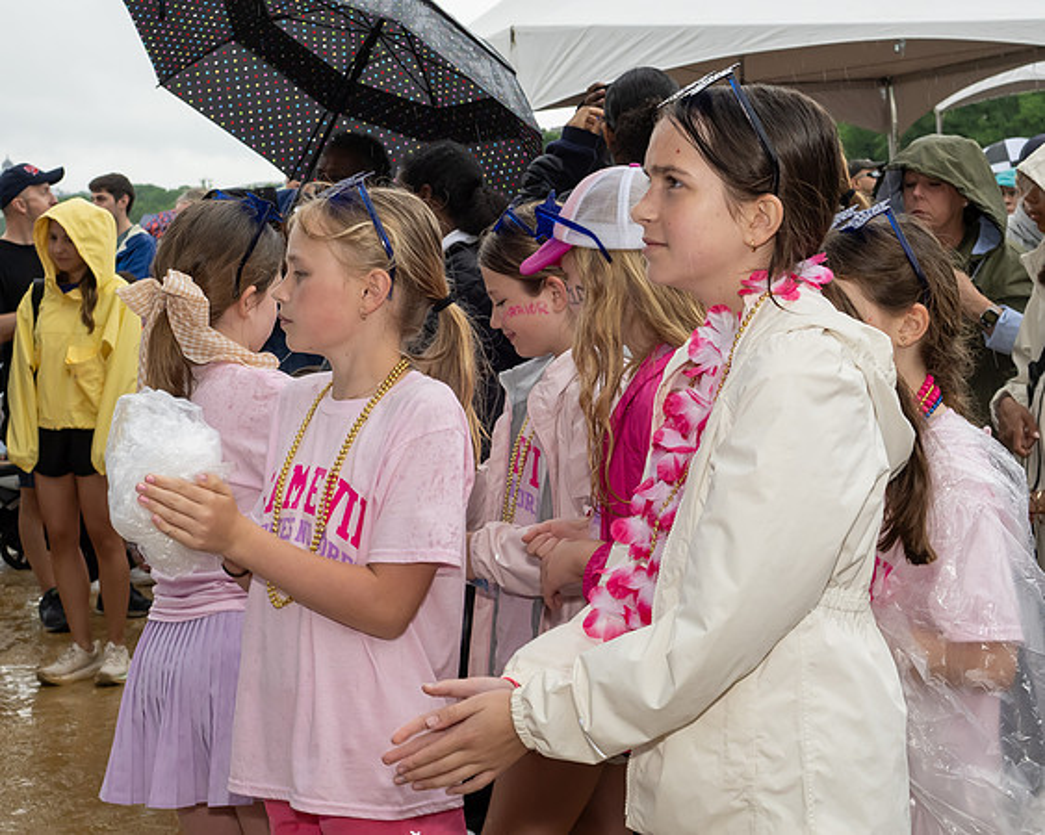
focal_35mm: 68
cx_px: 549
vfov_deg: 22.5
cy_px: 341
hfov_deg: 27.9
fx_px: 2101
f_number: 7.1
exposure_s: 1/250
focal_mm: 34
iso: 1000
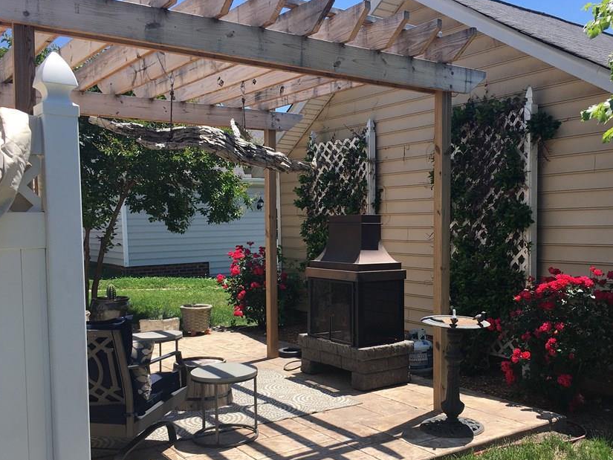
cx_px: 371
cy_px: 269
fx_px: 638
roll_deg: +1.0
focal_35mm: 36
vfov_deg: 39.5
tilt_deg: -3.4
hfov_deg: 51.0
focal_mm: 4.15
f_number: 2.2
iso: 25
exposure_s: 1/1131
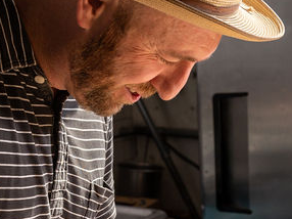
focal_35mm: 124
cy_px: 270
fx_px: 1045
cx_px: 174
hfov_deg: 15.9
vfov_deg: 11.7
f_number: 5.6
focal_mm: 36
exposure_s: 1/200
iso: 100
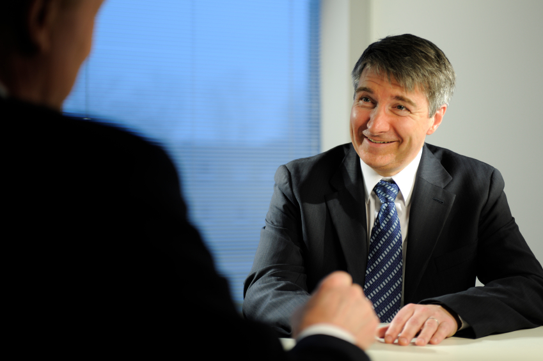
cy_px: 180
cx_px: 272
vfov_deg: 19.4
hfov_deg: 28.9
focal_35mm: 70
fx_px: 1055
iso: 160
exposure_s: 1/125
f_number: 2.8
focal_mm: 70
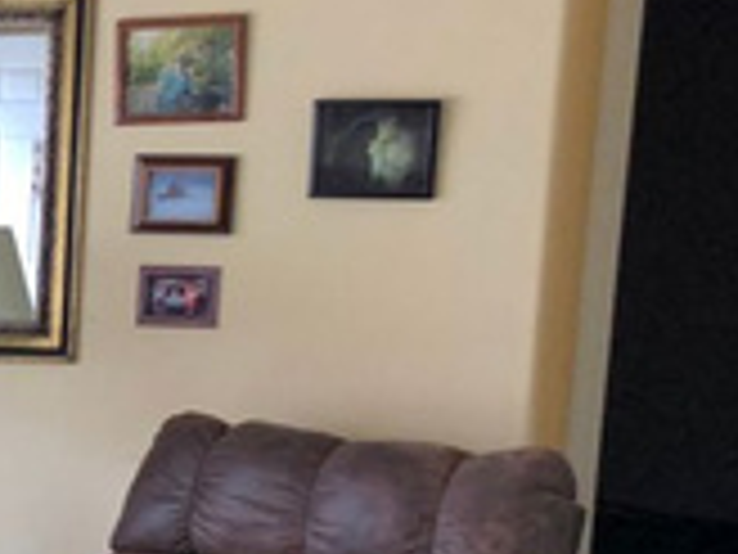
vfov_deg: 13.2
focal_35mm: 109
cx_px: -508
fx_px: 2324
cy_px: 658
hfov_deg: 15.9
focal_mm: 4
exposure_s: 1/40
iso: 25
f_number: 1.8
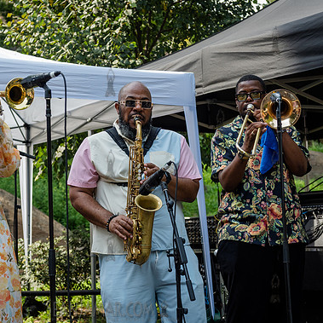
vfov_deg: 25.3
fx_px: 718
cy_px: 178
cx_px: 137
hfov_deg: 25.3
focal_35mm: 68
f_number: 3.5
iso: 500
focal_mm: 45
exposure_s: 1/800
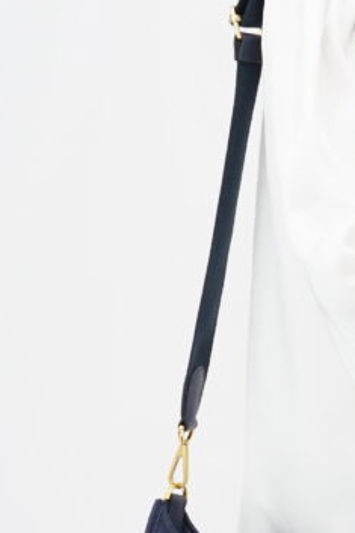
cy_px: 411
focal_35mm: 145
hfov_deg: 9.4
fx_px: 2147
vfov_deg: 14.1
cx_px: 384
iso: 640
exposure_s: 1/6
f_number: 6.3
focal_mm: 50
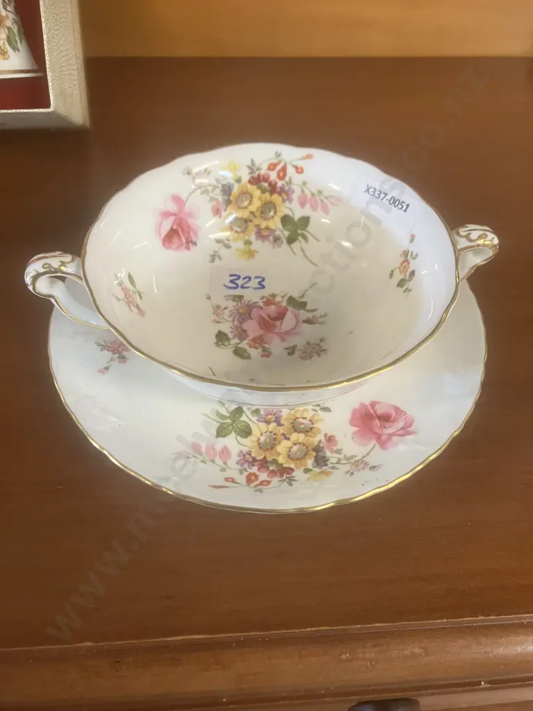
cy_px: 356
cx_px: 266
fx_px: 575
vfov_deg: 63.4
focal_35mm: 28
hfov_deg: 49.7
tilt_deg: -49.8
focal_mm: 3.99
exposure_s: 1/50
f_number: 1.8
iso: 320
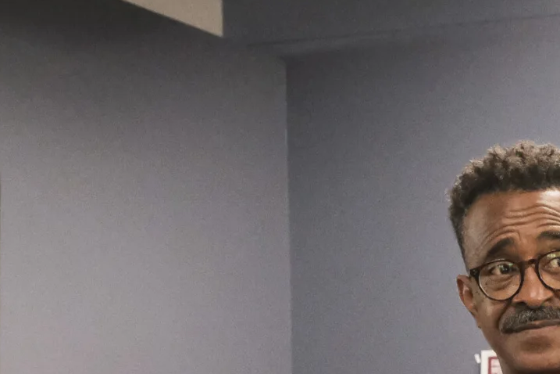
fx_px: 3111
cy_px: 629
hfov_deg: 10.3
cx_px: 428
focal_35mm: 200
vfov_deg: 6.7
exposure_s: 1/125
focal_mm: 37.6
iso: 6400
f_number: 5
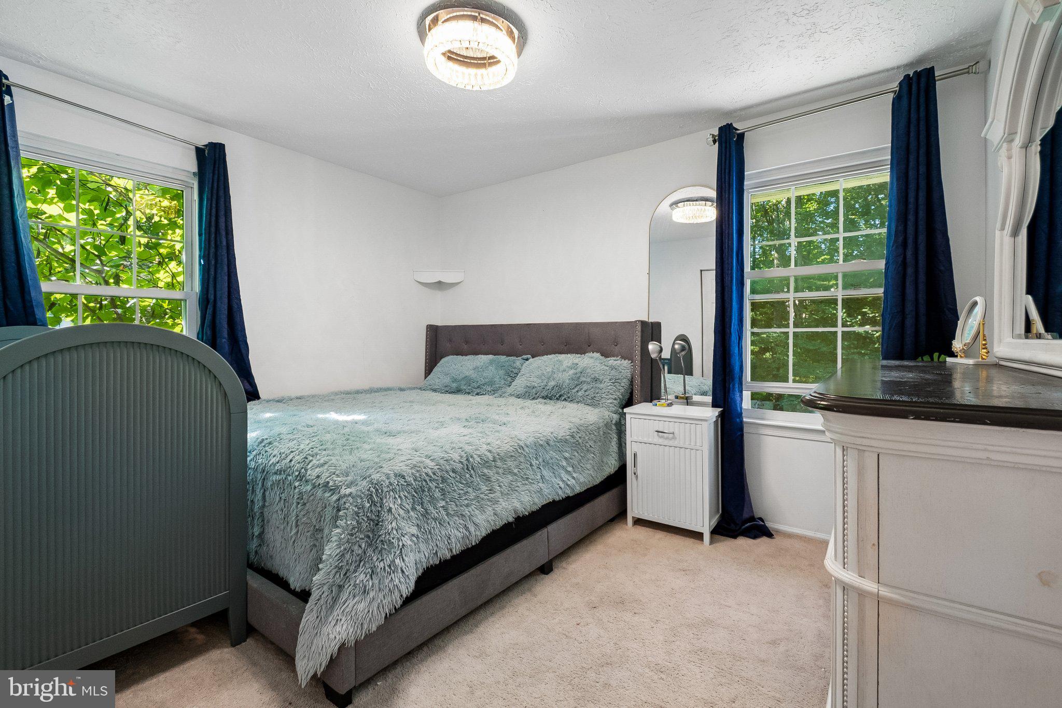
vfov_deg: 77.3
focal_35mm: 15
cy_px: 354
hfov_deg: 100.4
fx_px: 442
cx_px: 531
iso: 400
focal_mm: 10
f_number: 5.6
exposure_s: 1/30
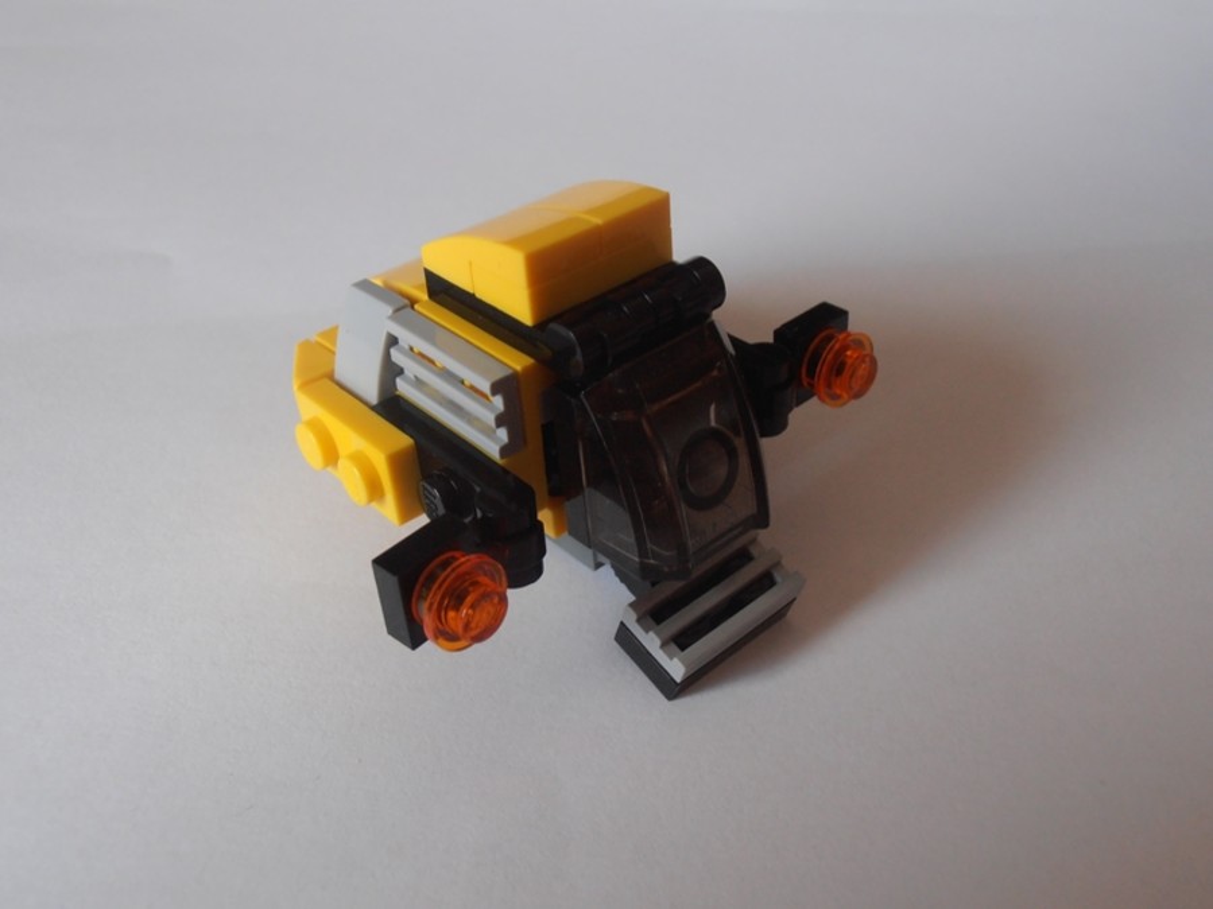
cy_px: 454
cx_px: 606
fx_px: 1297
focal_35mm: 37
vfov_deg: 38.7
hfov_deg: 50.1
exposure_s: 1/15
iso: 125
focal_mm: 6.61
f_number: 3.9
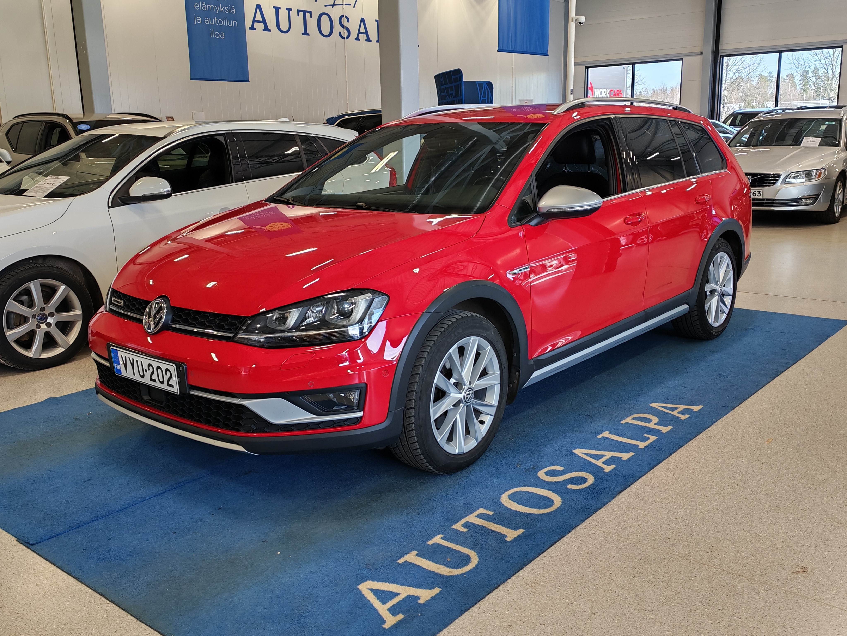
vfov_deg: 41.8
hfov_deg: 54.0
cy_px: 318
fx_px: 832
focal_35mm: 34
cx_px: 424
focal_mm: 6.12
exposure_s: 1/100
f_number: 1.9
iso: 64
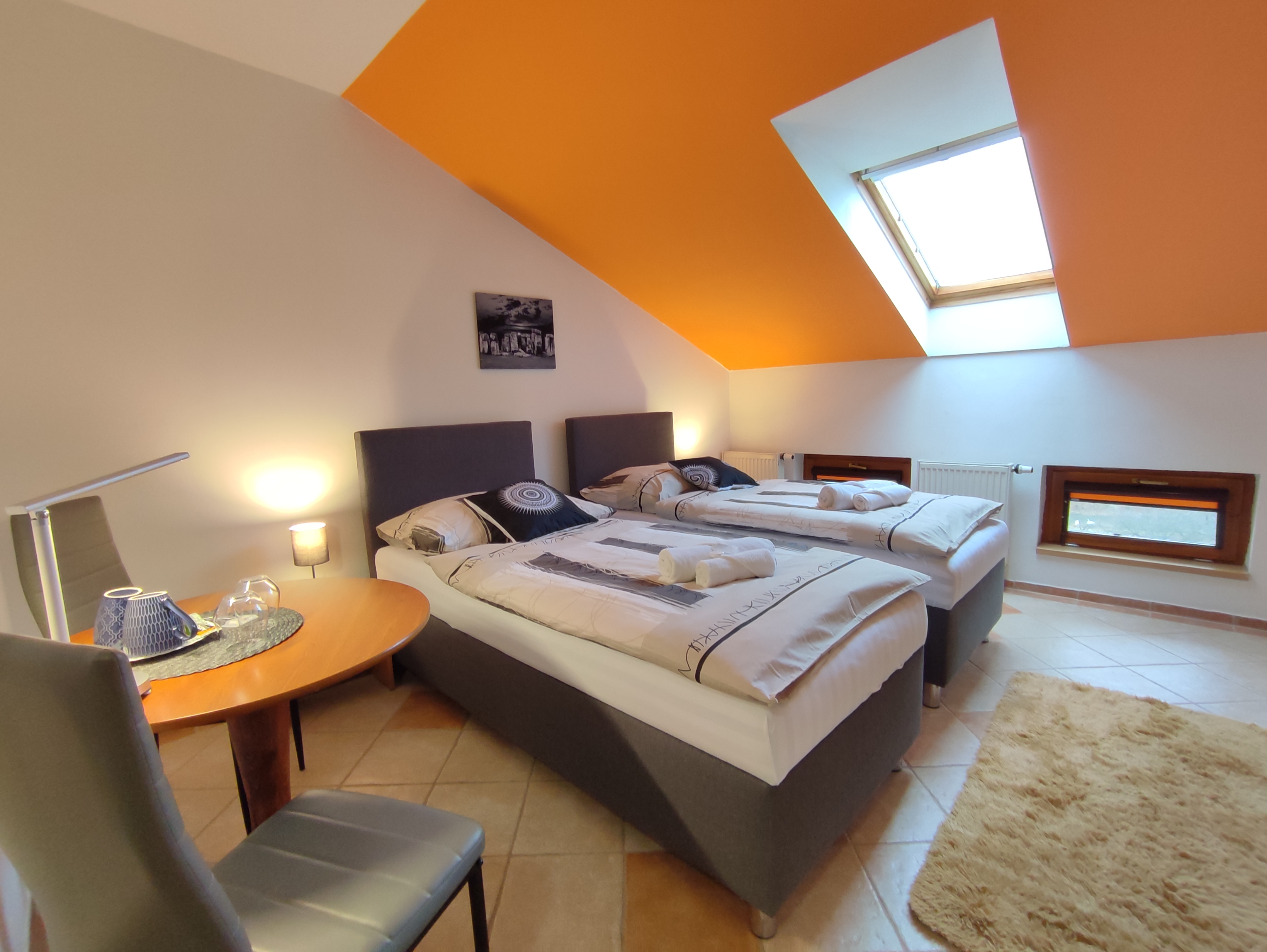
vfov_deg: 78.2
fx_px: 586
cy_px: 476
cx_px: 634
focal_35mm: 16
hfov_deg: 94.5
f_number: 2.2
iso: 139
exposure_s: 1/33
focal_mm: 1.65
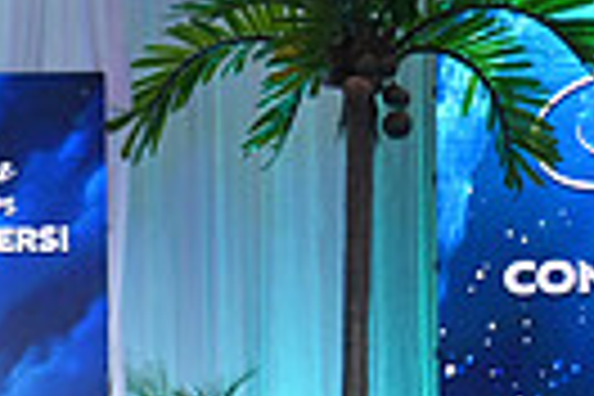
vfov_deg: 10.0
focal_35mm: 132
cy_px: 641
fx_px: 2178
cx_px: -580
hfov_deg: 13.4
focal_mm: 30
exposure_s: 1/640
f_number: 4
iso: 2000
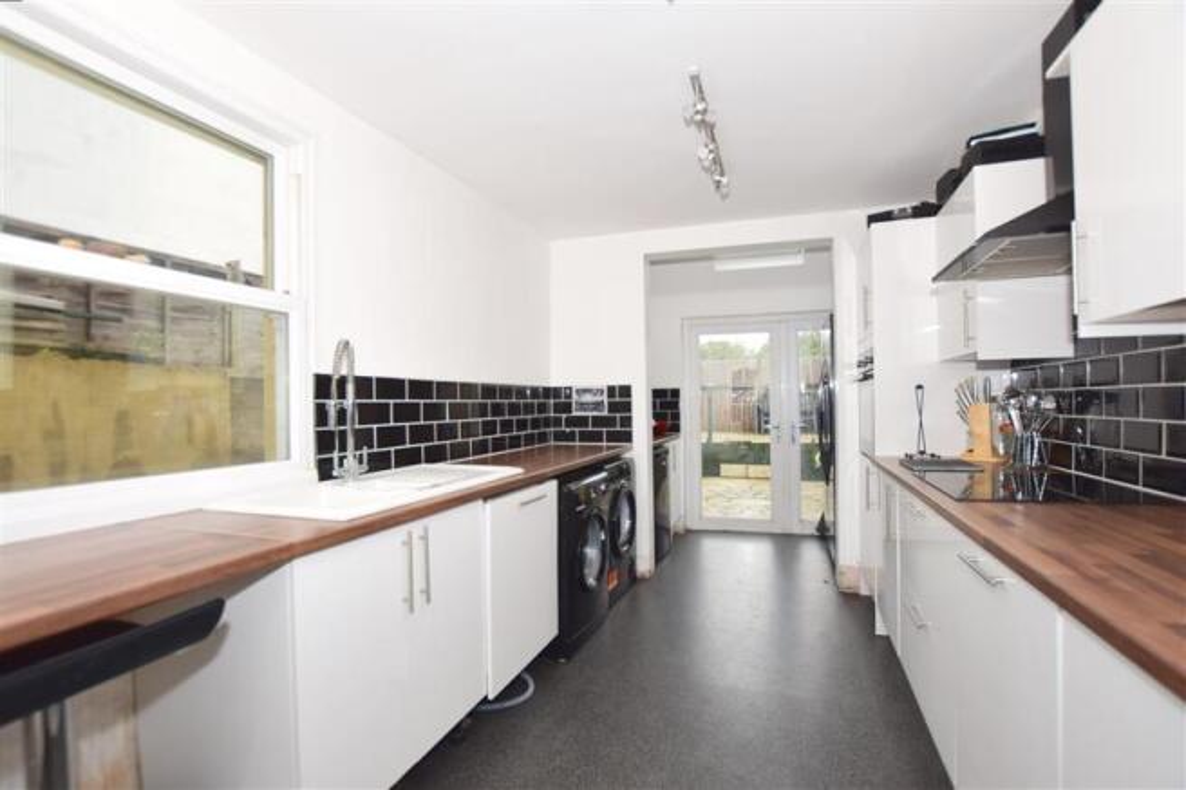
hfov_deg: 100.4
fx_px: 494
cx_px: 593
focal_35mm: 15
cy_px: 395
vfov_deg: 77.3
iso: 200
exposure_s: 1/50
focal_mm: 10
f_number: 5
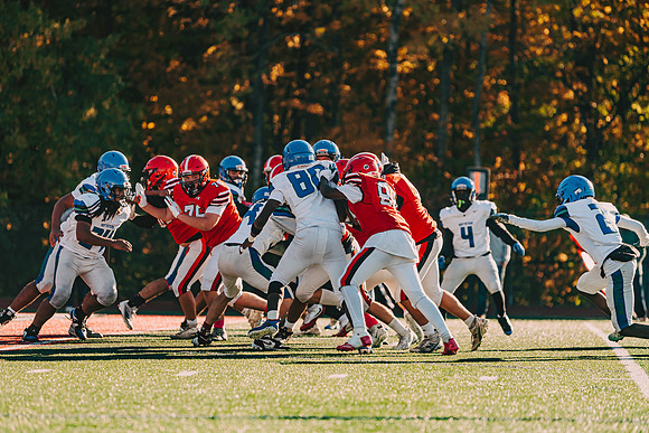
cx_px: 324
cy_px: 216
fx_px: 3606
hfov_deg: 10.3
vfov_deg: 6.9
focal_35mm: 200
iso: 125
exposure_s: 1/3200
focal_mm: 200
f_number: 3.5
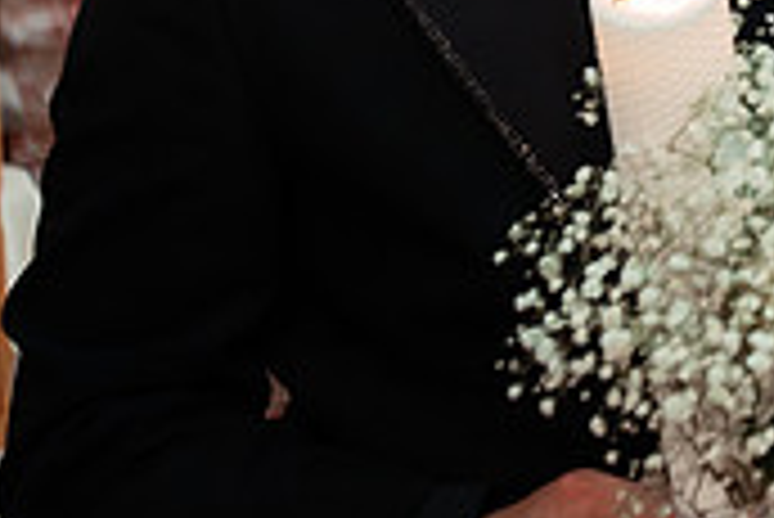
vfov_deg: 10.7
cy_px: -405
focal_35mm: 120
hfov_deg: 16.0
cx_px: 1054
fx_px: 2582
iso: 1800
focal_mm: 30
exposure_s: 1/200
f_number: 3.2
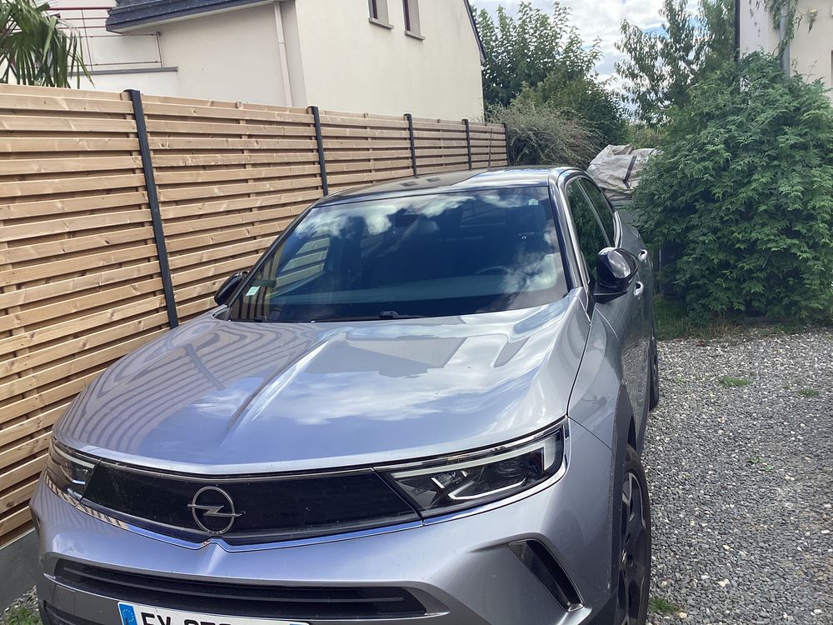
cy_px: 312
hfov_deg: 58.4
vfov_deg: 45.4
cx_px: 416
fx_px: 746
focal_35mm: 31
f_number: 2.4
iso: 25
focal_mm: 3.3
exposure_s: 1/448
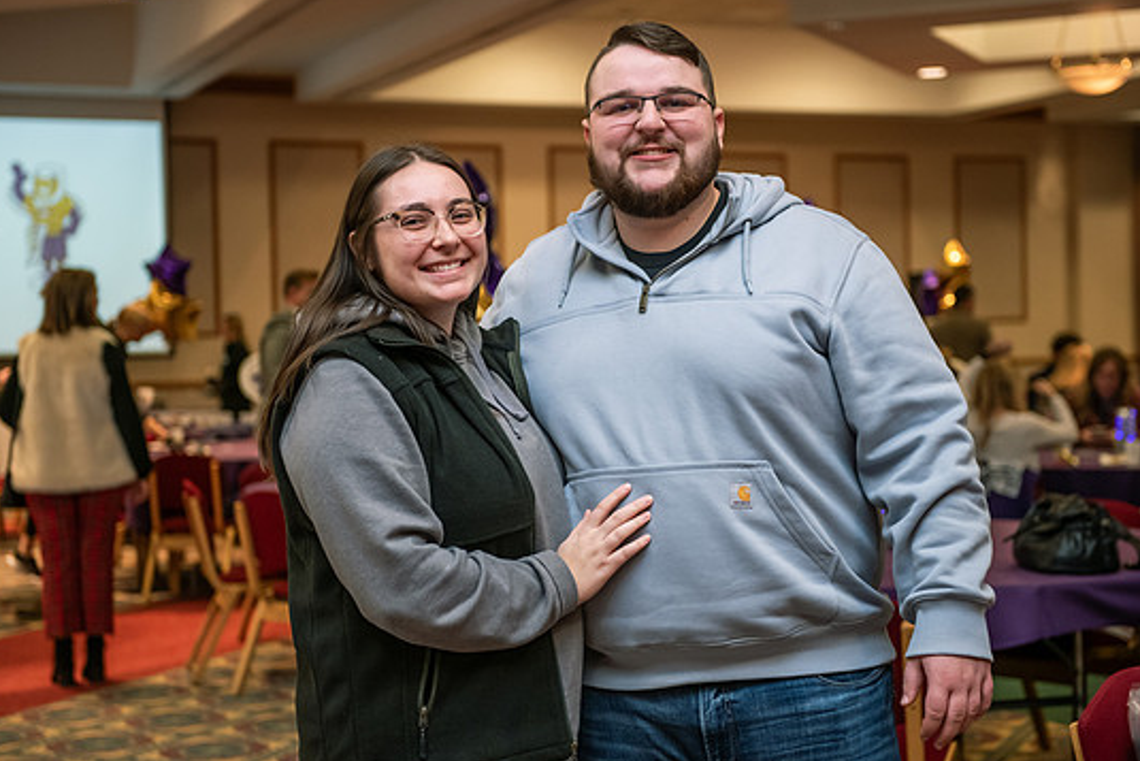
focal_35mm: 65
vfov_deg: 20.9
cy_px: 366
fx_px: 2059
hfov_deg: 31.0
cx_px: 569
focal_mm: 60
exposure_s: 1/160
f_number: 3.2
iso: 1600
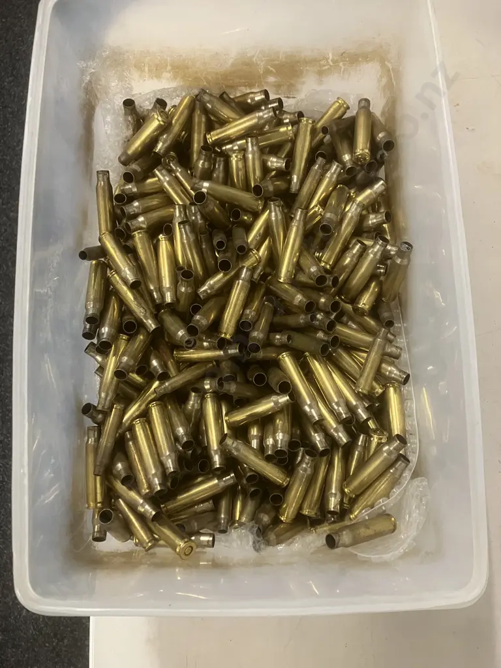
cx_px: 250
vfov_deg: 63.4
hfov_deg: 49.7
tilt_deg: -78.2
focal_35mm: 28
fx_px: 540
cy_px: 334
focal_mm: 3.99
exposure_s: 1/50
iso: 250
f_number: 1.8
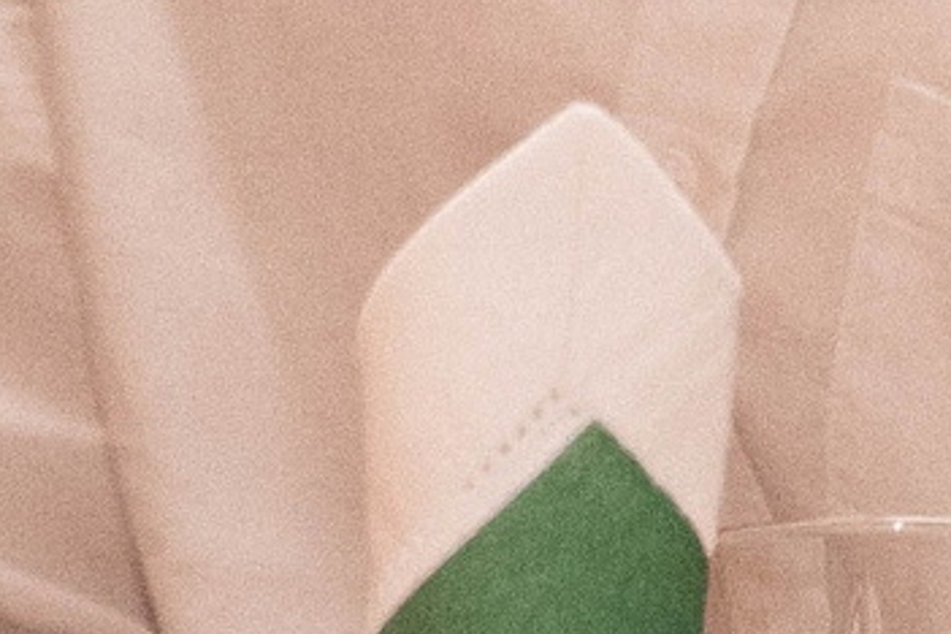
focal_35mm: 533
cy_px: -248
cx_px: 1981
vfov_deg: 2.6
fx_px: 14079
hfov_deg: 3.8
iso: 1600
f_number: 4
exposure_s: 1/200
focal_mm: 48.4
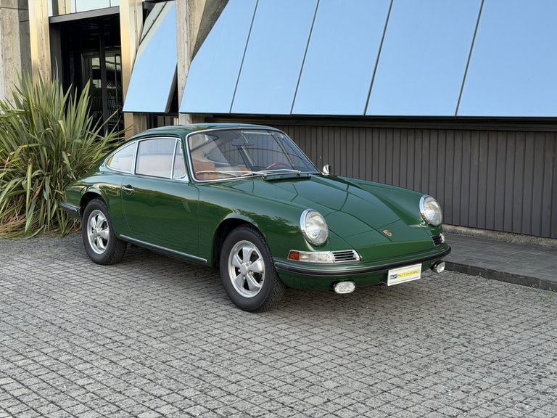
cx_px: 278
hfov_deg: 39.7
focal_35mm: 48
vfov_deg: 30.3
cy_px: 209
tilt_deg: -7.9
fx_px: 772
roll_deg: +0.3
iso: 64
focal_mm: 6.76
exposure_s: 1/458
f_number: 1.78
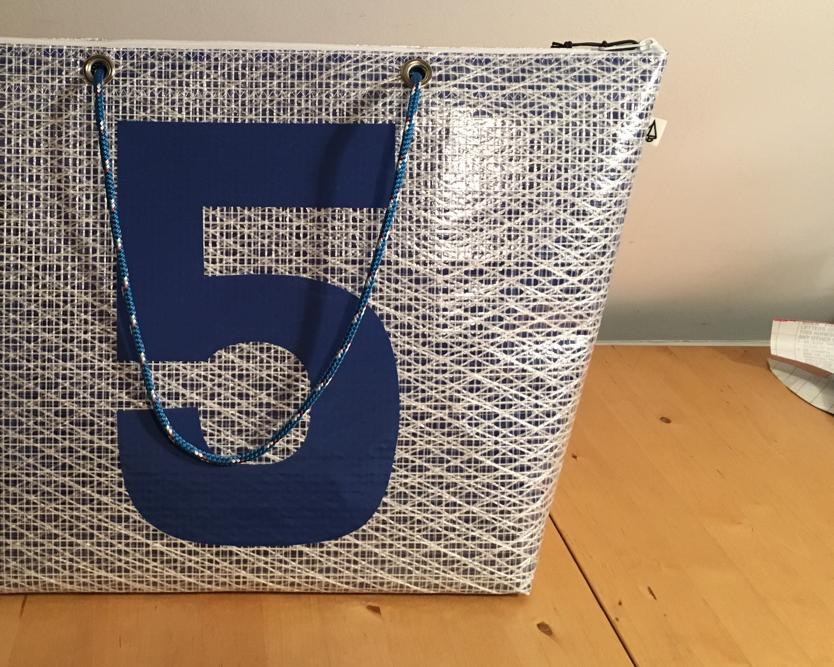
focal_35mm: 45
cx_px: 241
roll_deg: +0.4
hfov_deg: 40.3
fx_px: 1111
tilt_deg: -18.4
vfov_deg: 33.4
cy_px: 277
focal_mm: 4.15
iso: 160
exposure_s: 1/30
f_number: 2.2
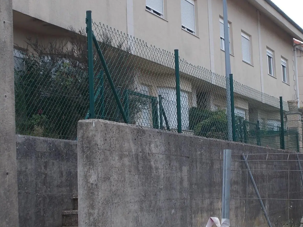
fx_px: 683
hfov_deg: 24.9
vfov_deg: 18.9
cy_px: 90
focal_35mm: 78
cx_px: 201
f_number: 4.9
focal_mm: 10.3
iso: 80
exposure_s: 1/125
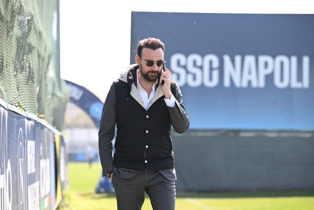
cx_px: 157
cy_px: 105
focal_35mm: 145
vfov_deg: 9.5
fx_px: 1265
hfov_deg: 14.2
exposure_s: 1/1250
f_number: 4
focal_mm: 145
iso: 500
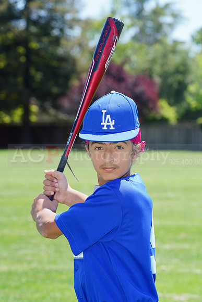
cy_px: 151
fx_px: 1522
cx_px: 101
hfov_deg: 7.6
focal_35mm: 181
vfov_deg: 11.4
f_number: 9
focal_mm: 181
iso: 200
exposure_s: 1/200
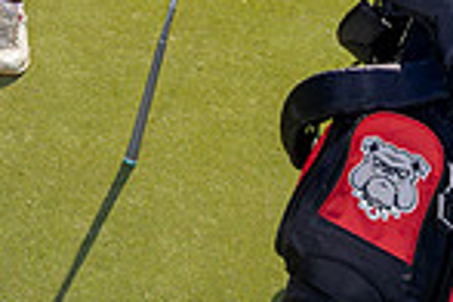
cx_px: 43
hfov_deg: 17.8
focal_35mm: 113
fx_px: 1422
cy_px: -376
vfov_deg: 10.7
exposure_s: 1/250
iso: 100
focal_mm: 37
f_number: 5.6
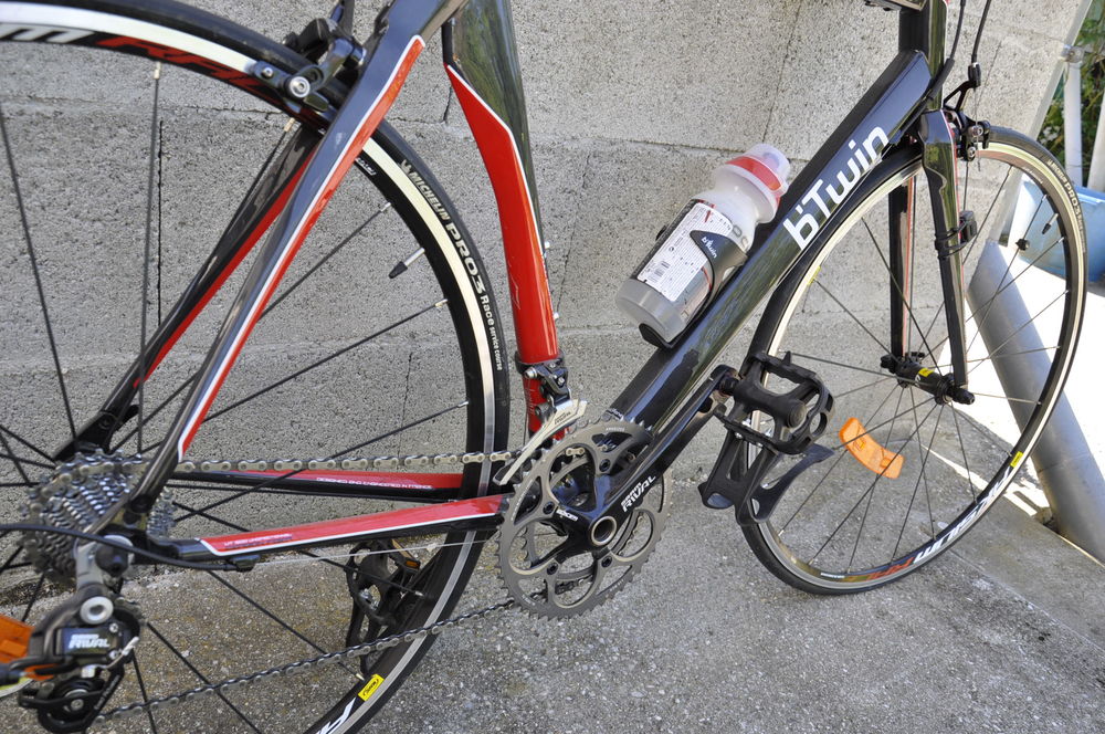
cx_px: 552
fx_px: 828
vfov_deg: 47.8
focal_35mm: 27
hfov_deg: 67.4
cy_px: 367
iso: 400
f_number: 5.6
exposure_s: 1/125
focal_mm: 18
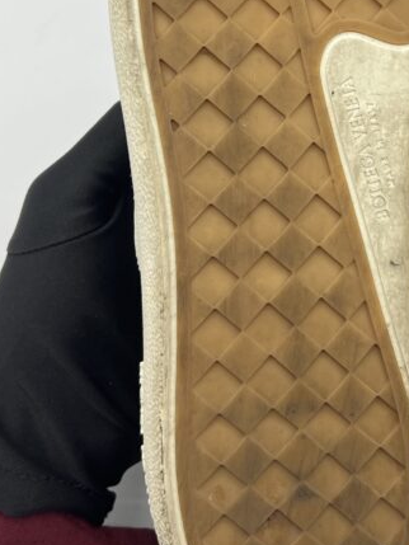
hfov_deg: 23.5
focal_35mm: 62
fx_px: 976
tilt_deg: -51.9
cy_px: 114
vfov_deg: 30.5
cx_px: 298
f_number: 1.5
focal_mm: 5.7
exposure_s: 1/108
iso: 32
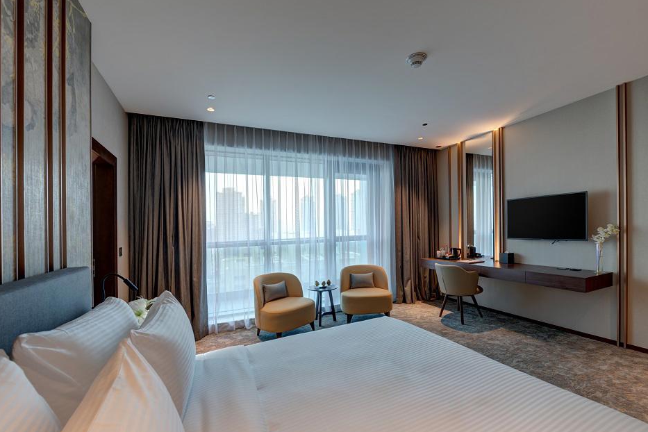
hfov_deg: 100.4
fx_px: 270
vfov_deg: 77.3
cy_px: 229
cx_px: 330
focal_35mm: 15
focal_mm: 14
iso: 100
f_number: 8
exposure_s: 1/5
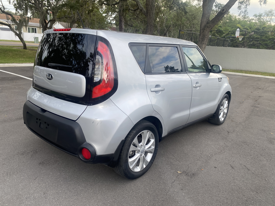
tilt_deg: -15.1
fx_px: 207
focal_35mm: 26
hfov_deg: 67.3
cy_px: 103
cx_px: 138
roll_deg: -3.3
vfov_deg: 53.1
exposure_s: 1/604
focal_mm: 4.25
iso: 32
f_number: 1.8
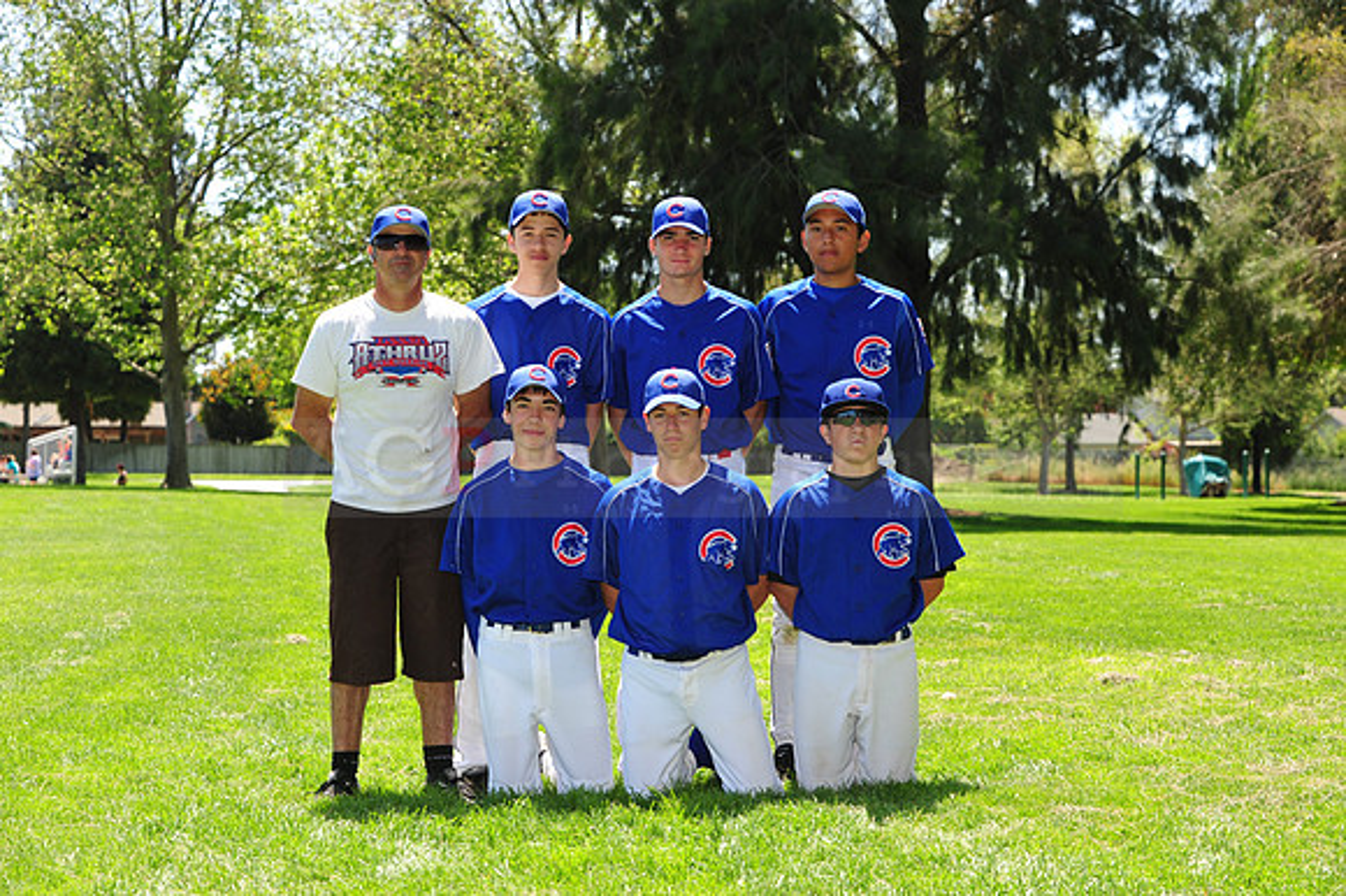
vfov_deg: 15.9
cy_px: 448
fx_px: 3213
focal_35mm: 86
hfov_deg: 23.7
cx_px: 673
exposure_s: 1/250
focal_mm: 86
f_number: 7.1
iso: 200
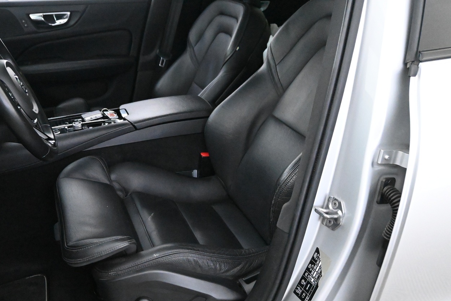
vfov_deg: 34.0
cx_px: 194
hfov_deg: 49.4
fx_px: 489
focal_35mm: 39
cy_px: 193
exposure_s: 1/60
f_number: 3.8
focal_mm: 20
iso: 12800
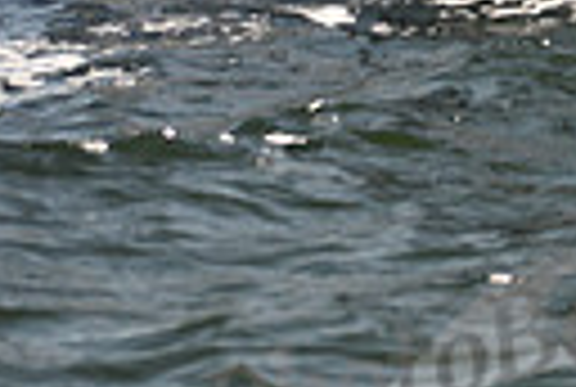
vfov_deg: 4.3
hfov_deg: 6.4
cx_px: 1076
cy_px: -412
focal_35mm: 316
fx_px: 5068
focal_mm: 70
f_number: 4
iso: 250
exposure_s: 1/1250
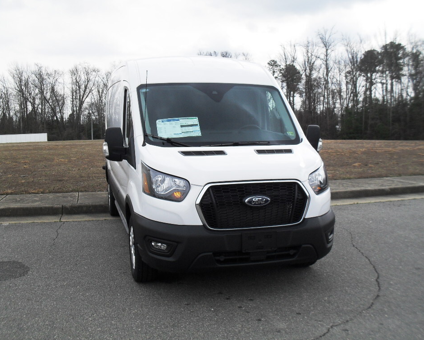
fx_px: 464
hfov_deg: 49.1
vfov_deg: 40.1
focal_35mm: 37
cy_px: 168
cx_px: 220
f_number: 8.4
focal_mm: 6.3
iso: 100
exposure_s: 1/180
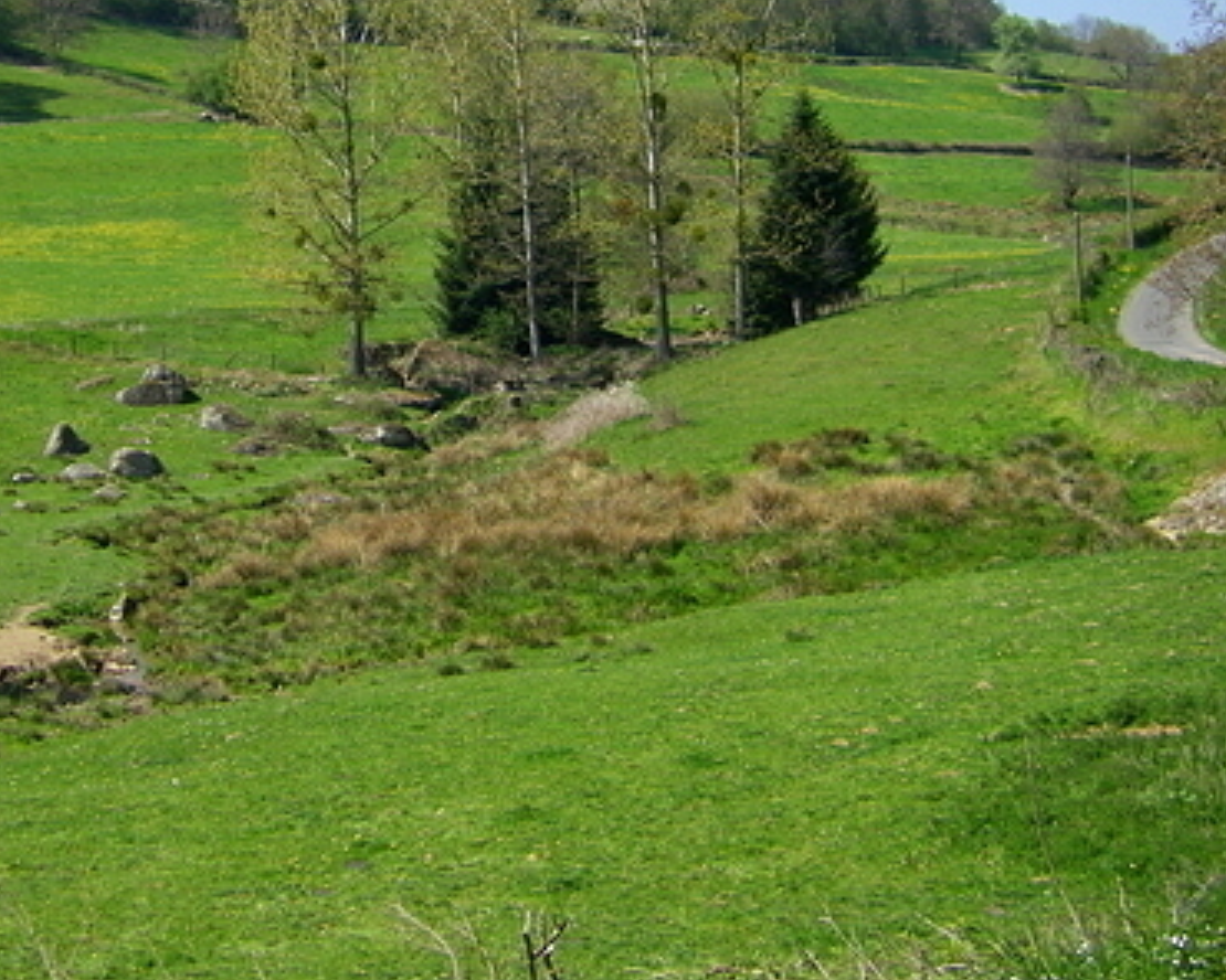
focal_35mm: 71
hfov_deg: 26.5
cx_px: 364
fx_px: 2576
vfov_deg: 21.3
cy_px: 219
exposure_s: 1/125
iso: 64
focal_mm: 6.9
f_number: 7.1
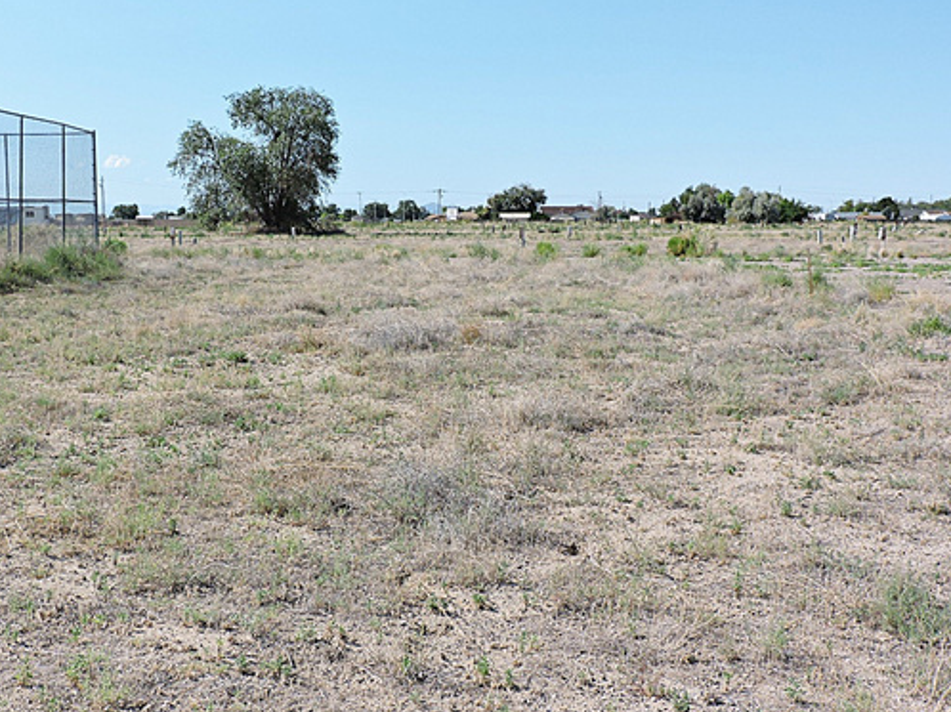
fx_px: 1236
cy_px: 403
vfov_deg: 32.1
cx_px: 370
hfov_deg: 41.9
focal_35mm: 45
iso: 100
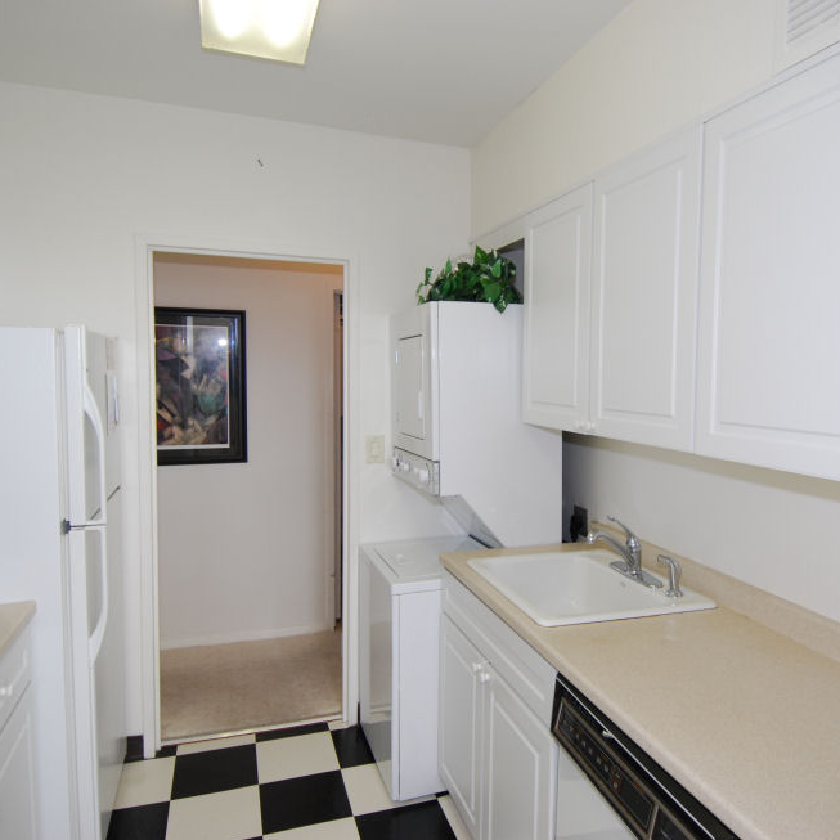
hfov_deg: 64.8
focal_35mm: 24
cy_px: 419
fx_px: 659
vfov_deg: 65.0
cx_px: 467
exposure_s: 1/80
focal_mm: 12
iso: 200
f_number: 4.5
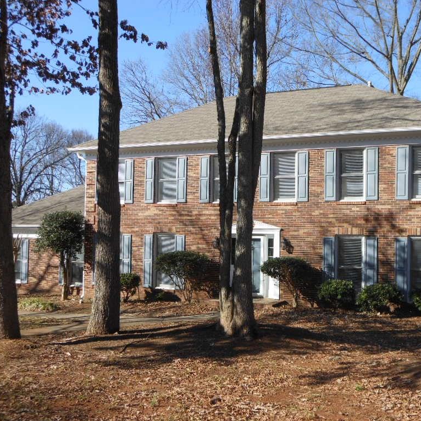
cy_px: 210
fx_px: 537
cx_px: 250
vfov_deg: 42.8
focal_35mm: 39
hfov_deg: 42.7
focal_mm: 6
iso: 80
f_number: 3.5
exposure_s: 1/500
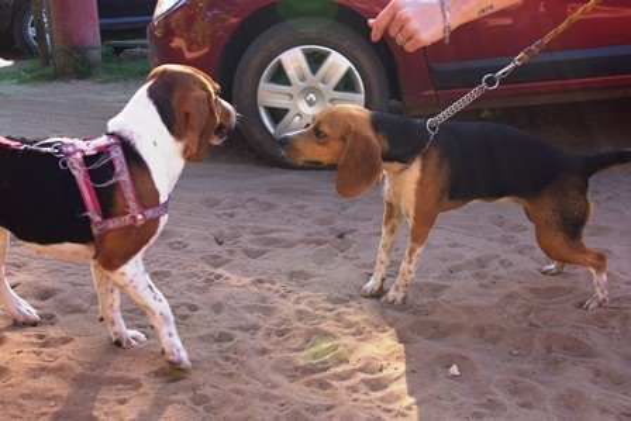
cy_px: 210
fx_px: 736
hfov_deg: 46.4
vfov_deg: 31.9
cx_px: 316
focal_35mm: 42
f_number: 5.6
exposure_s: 1/250
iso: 200
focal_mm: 28.13
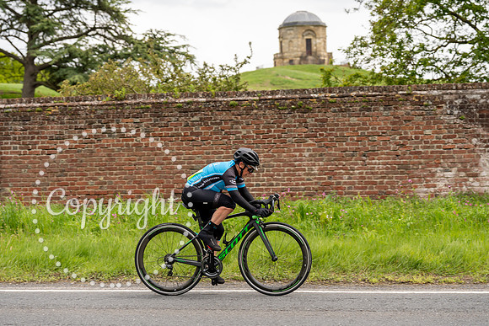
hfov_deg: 24.6
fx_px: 1122
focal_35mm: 83
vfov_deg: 16.5
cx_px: 244
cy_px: 163
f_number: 4.5
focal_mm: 82
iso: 320
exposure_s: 1/1000
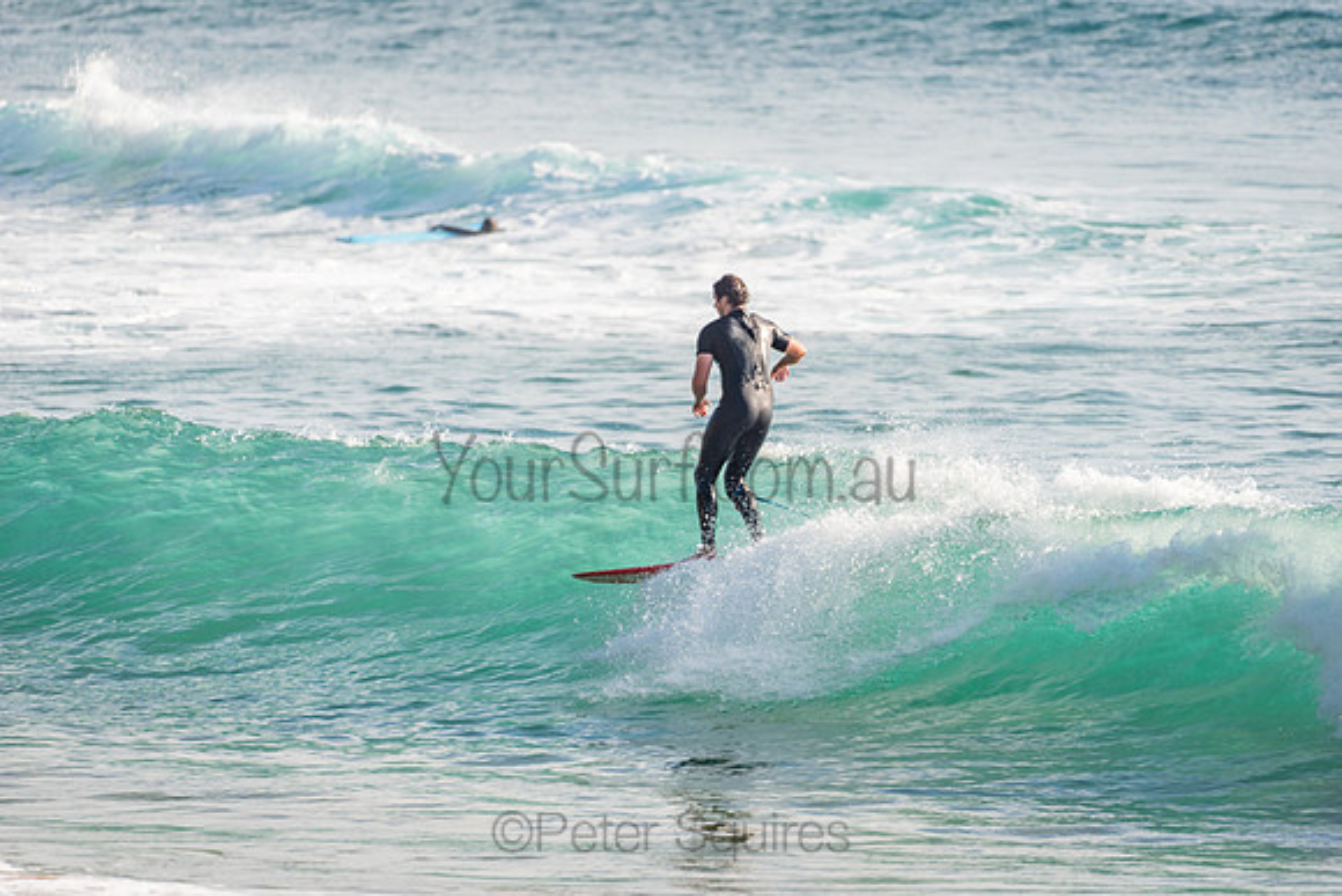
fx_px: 18642
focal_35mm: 500
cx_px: 671
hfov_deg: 4.1
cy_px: 448
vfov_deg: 2.8
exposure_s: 1/320
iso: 160
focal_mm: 500
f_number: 5.6
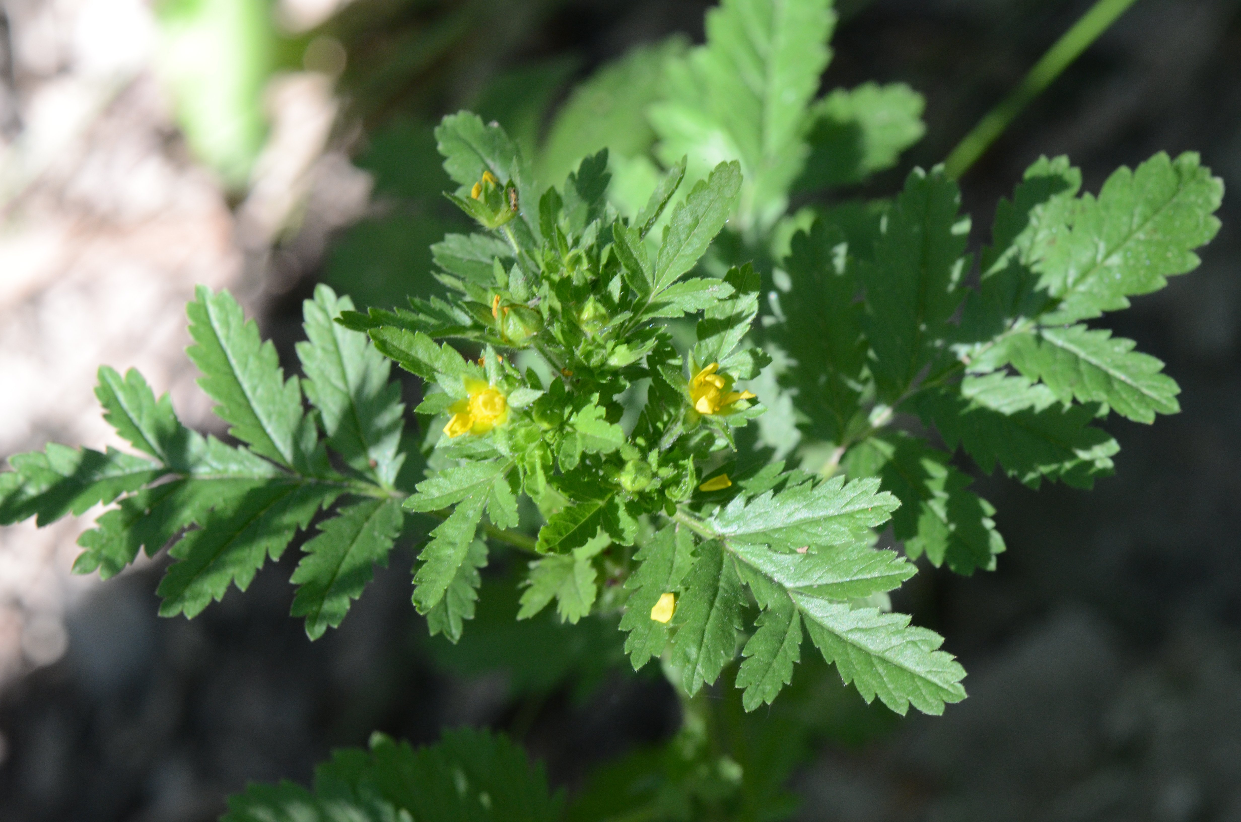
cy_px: 411
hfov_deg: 16.1
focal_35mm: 128
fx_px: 4386
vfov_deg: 10.7
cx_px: 620
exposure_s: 1/160
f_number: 10
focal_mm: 85
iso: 1000
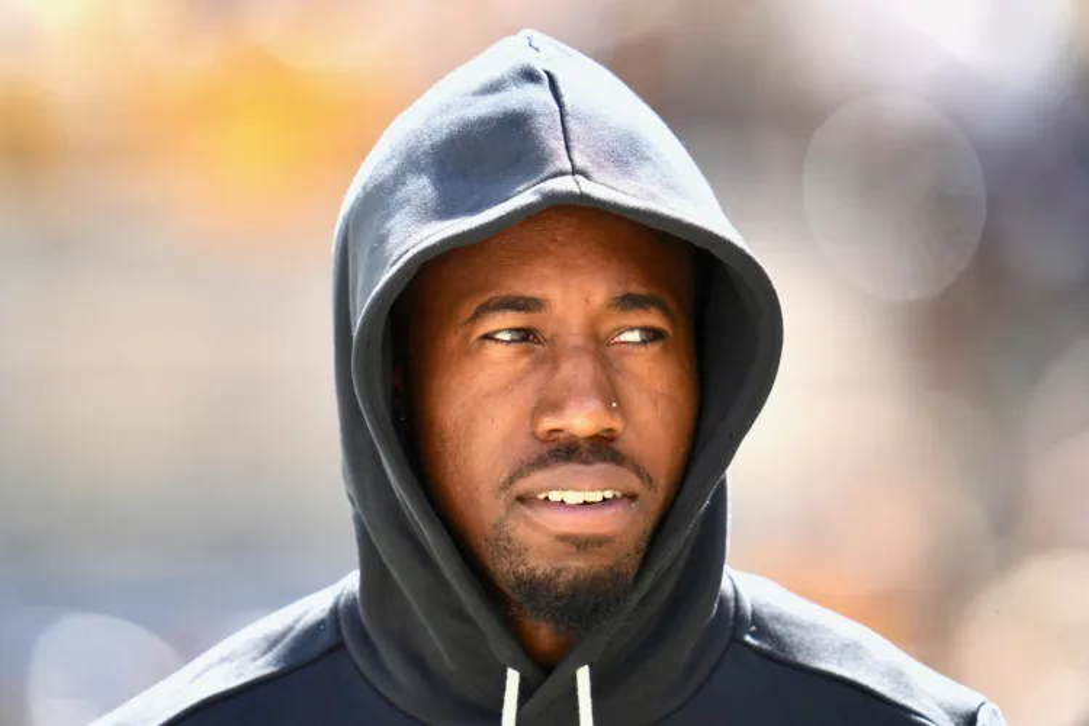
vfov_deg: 2.5
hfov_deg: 3.7
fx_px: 16939
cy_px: 363
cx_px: 544
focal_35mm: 560
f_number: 4
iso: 640
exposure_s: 1/1000
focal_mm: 560
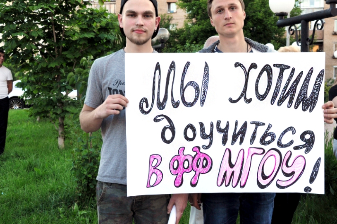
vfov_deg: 27.4
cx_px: 197
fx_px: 458
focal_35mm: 49
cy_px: 100
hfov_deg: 40.3
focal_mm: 26
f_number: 8
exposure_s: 1/160
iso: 320
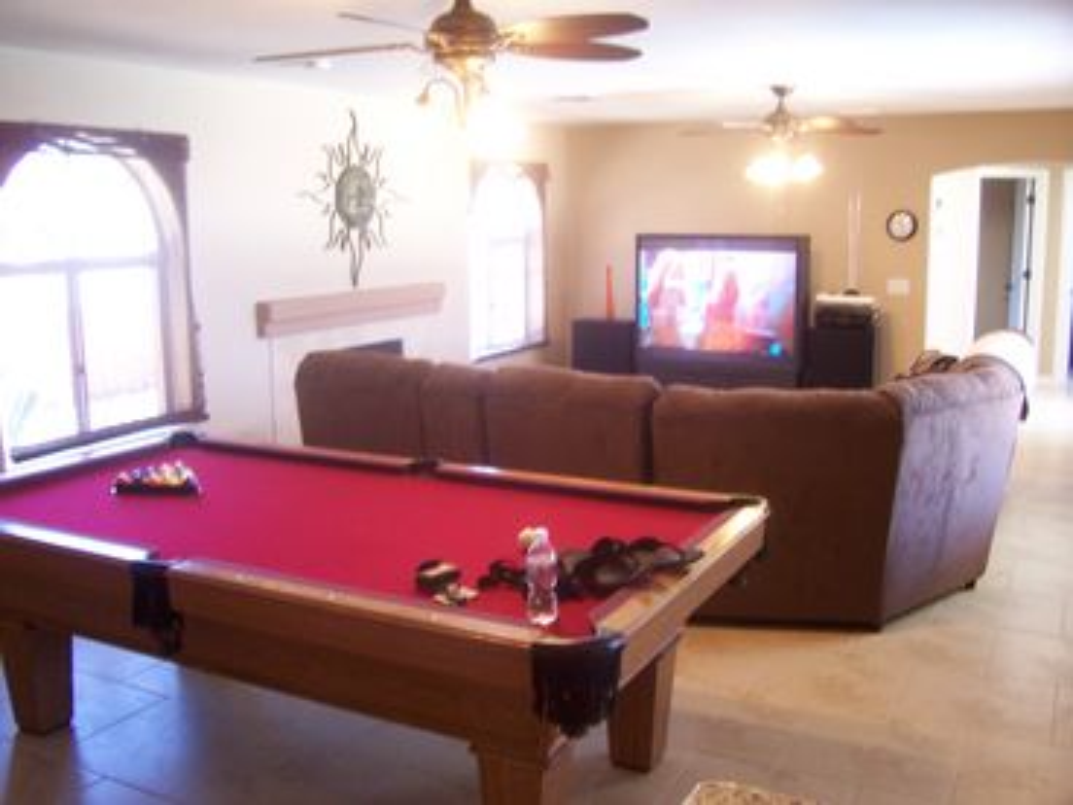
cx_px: 536
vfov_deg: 41.8
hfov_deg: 54.0
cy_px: 402
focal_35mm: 34
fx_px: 1054
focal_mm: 5.6
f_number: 2.7
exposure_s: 1/10
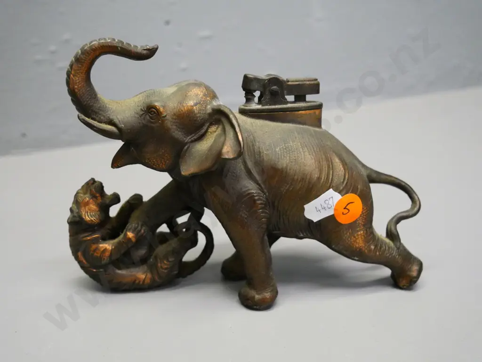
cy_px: 181
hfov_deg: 42.9
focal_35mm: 44
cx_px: 241
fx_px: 613
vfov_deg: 32.9
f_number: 4.2
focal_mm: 22
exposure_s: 1/160
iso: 3200
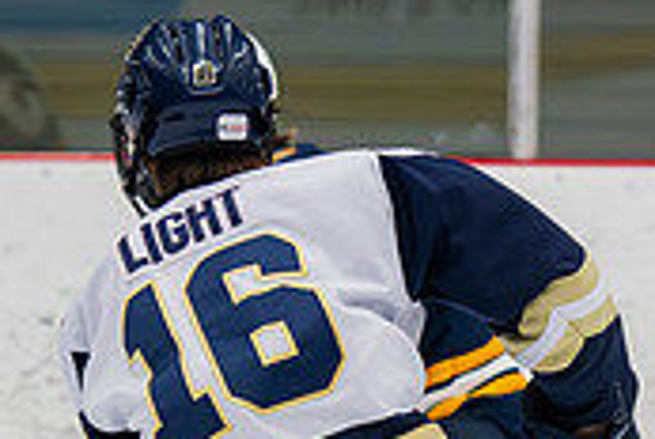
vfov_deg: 1.8
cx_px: 415
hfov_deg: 2.6
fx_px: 14271
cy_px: 562
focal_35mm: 783
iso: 2000
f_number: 3.2
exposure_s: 1/640
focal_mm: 116
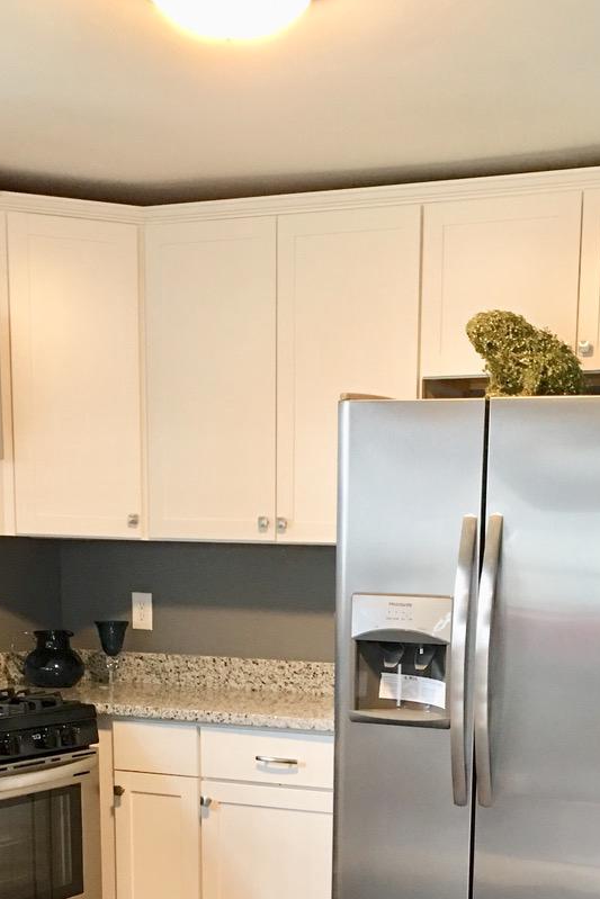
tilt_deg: -8.8
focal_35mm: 58
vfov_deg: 32.6
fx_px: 1449
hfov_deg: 23.2
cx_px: 432
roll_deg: -1.3
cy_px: 827
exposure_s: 1/15
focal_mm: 4.15
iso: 80
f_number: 2.2
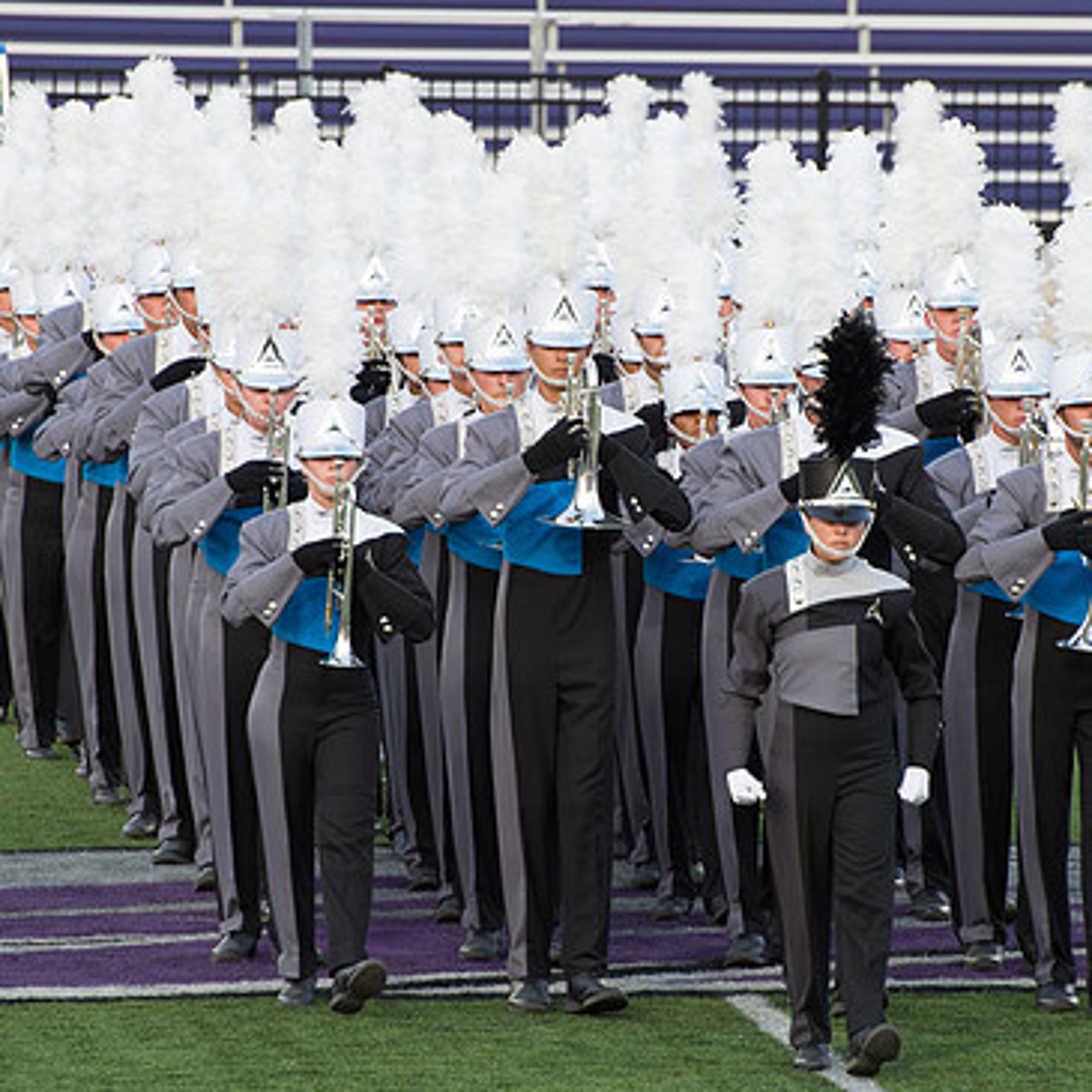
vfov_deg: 4.4
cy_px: 507
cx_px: 658
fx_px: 14133
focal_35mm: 396
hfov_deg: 4.4
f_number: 6.3
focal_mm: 220
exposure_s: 1/200
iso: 640
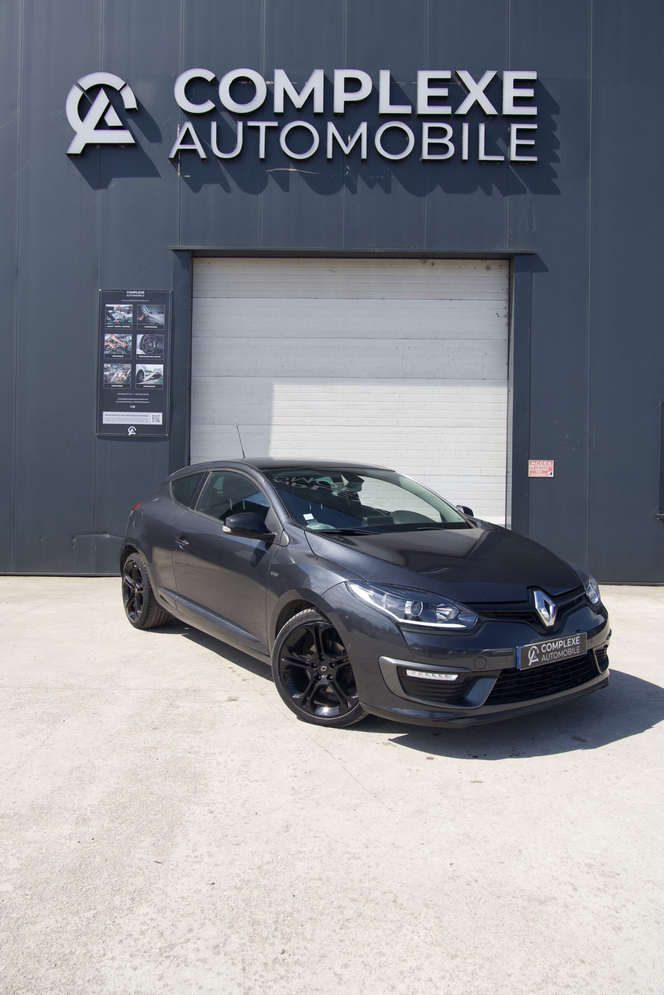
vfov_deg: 70.4
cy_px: 498
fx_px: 705
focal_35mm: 26
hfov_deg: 50.4
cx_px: 332
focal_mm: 17
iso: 100
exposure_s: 1/400
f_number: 5
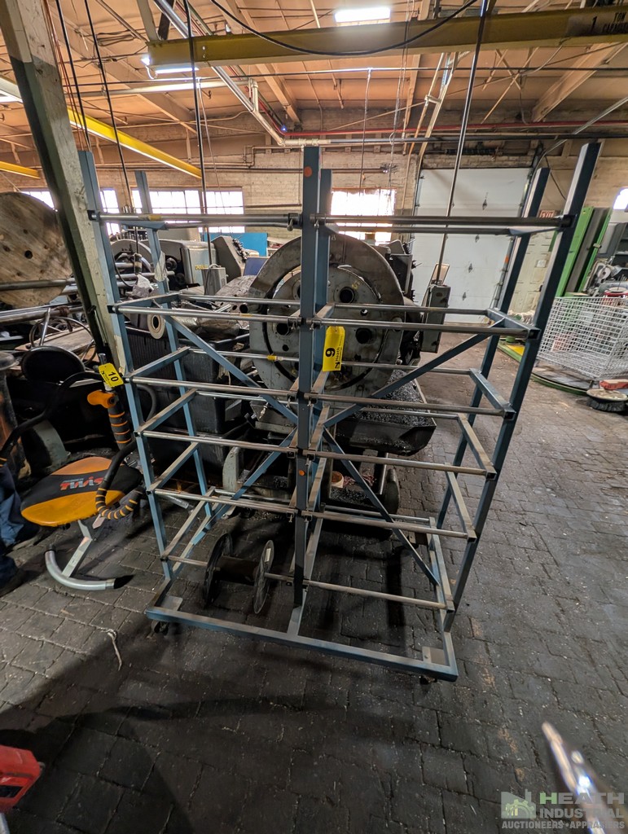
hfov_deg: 94.6
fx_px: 290
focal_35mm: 12
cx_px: 314
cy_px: 417
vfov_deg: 110.5
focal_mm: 2.02
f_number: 1.7
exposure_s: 1/34.8
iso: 65
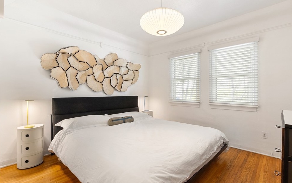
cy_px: 91
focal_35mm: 17
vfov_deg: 68.0
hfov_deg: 94.3
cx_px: 149
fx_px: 135
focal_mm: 16
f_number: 9
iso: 320
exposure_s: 1/6
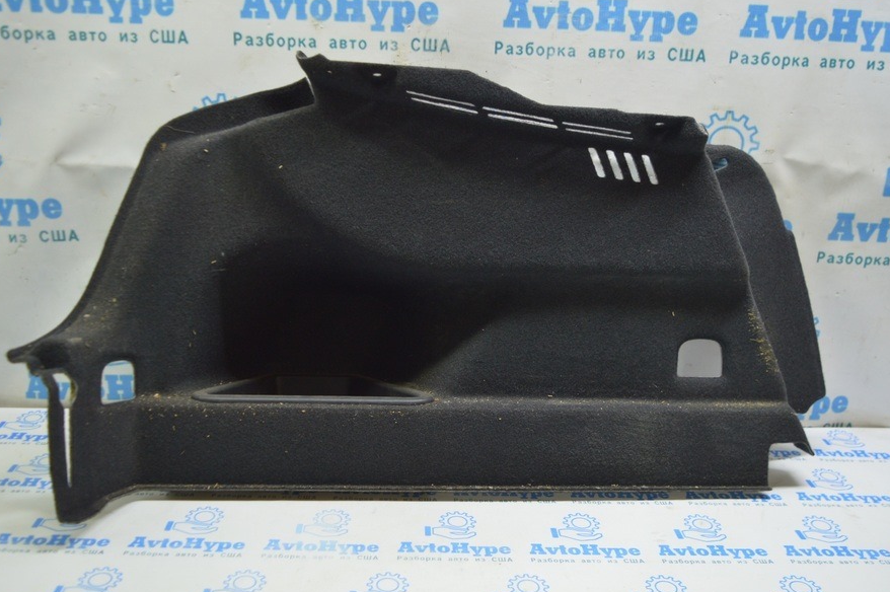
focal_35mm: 35
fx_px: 865
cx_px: 429
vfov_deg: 37.8
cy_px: 302
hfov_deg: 54.5
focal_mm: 20
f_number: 3.5
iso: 400
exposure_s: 1/40
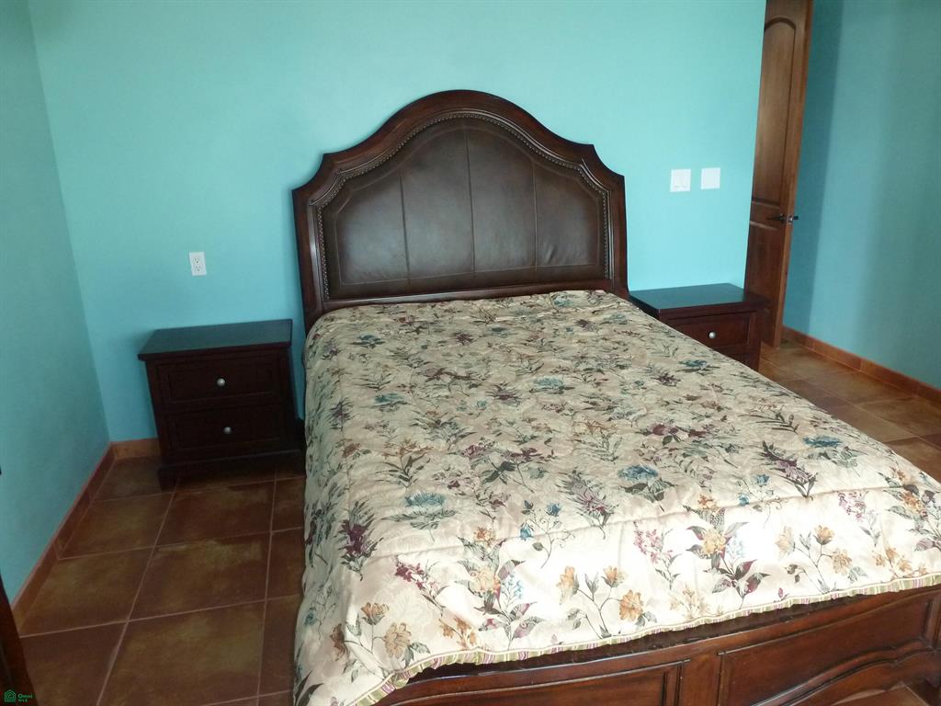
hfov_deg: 69.4
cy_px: 353
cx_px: 470
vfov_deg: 54.9
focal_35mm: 25
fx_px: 680
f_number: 3.3
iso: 320
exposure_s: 1/30
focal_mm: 4.1
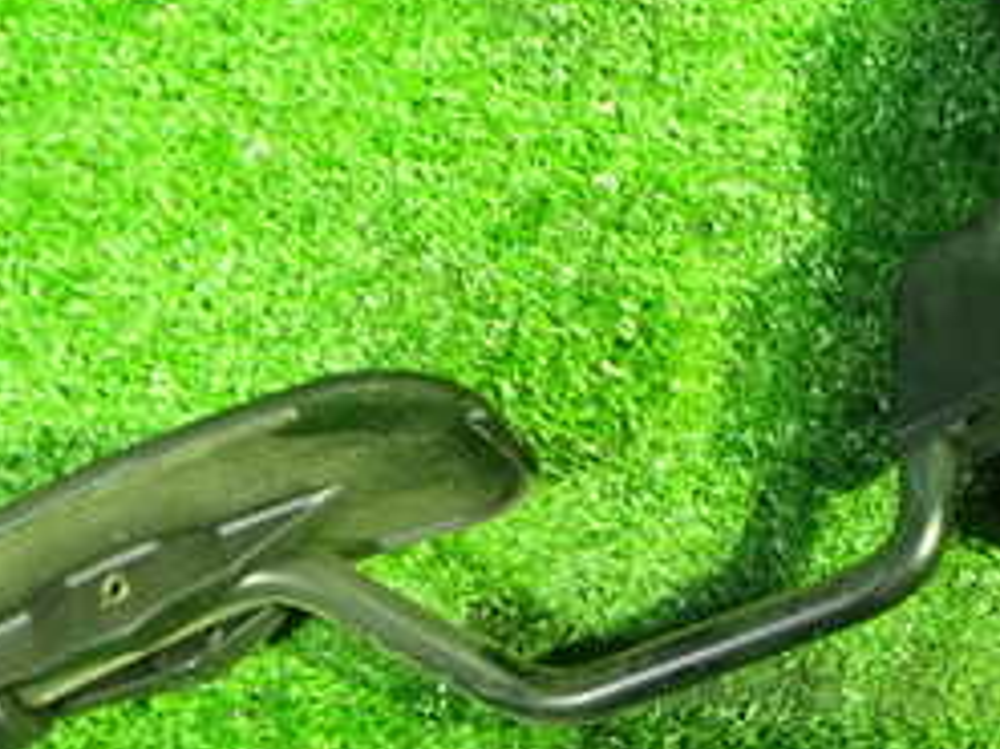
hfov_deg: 26.4
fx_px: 2108
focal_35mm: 73
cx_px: 729
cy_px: 267
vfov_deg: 20.1
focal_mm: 5.4
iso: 800
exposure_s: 1/15
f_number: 2.3
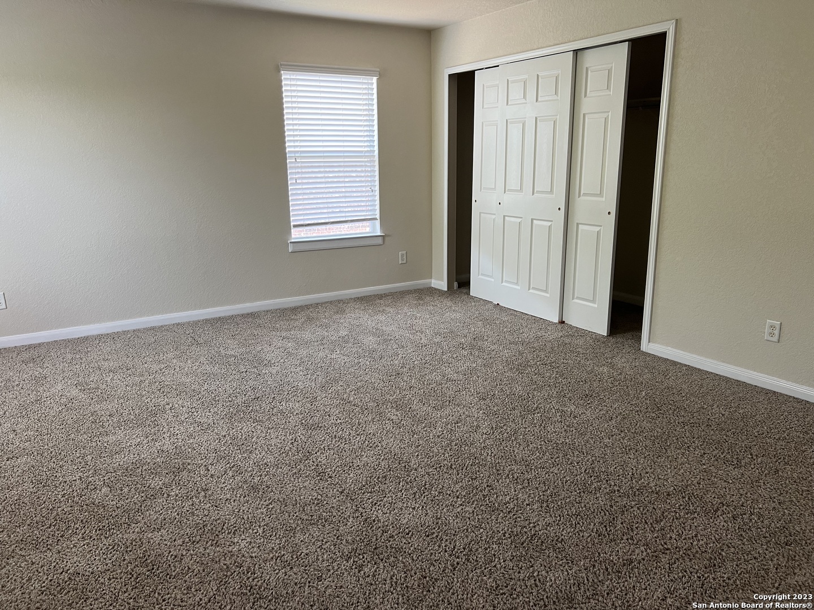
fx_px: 611
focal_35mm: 26
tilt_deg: -13.6
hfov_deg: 67.3
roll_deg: +0.4
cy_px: 305
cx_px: 407
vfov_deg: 53.1
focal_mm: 5.7
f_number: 1.5
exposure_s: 1/60
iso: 100
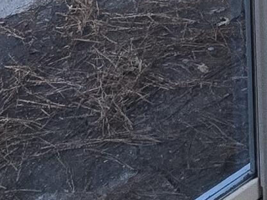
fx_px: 725
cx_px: 455
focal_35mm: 94
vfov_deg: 11.7
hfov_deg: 17.6
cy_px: -332
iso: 400
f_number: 2.2
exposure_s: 1/60
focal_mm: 2.2
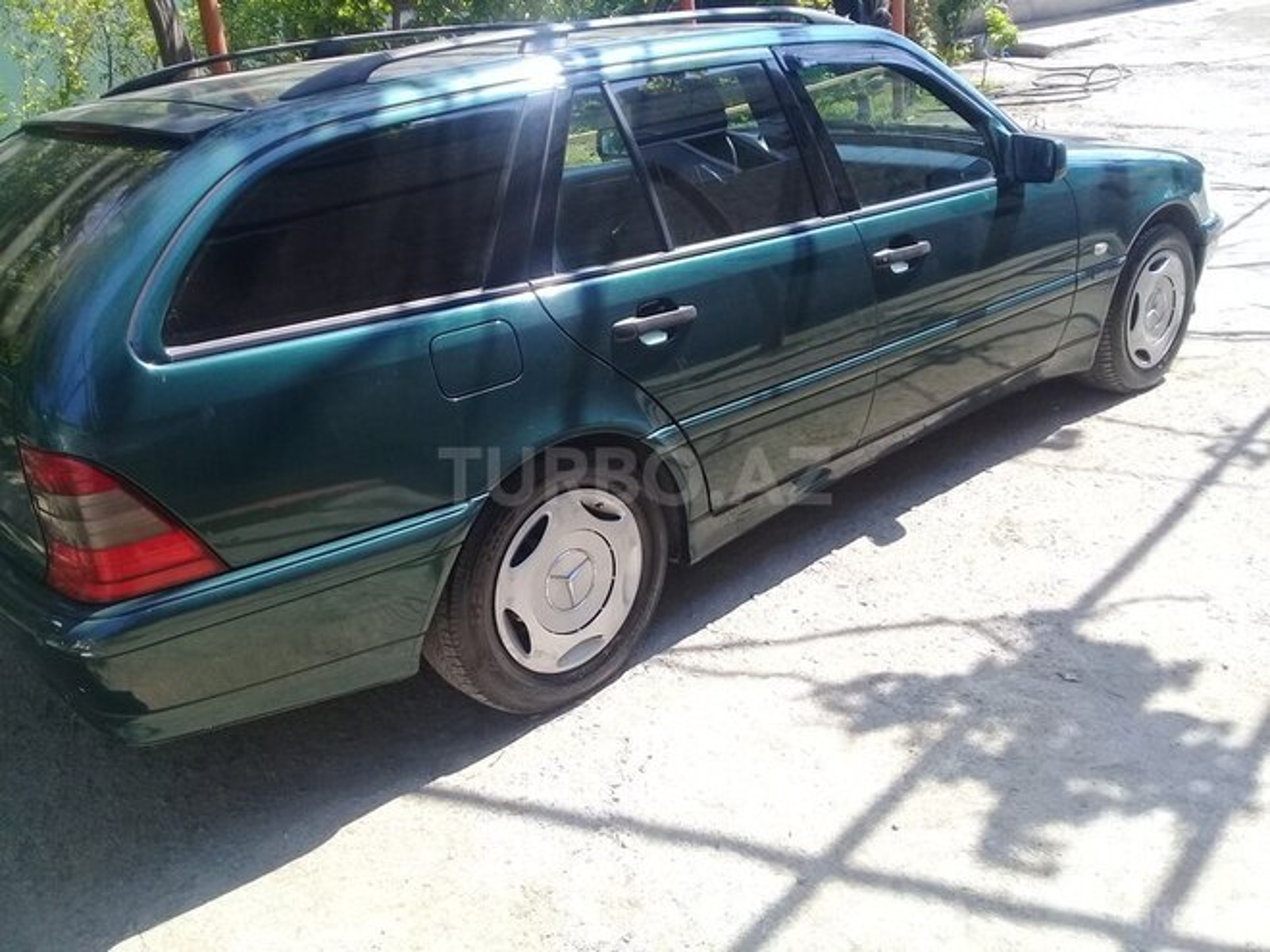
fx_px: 1137
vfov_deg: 45.4
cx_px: 635
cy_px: 476
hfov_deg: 58.4
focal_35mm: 31
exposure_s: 1/370
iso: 50
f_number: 2.2
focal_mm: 3.3
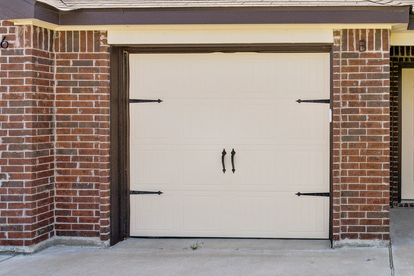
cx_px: 375
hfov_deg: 46.6
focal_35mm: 37
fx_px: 425
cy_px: 126
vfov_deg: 35.9
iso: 100
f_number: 11
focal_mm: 17
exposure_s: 1/250
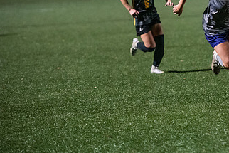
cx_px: 198
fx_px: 1661
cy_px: 27
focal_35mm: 261
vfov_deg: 5.3
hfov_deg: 7.9
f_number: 2.8
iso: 8000
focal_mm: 145
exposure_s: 1/1250
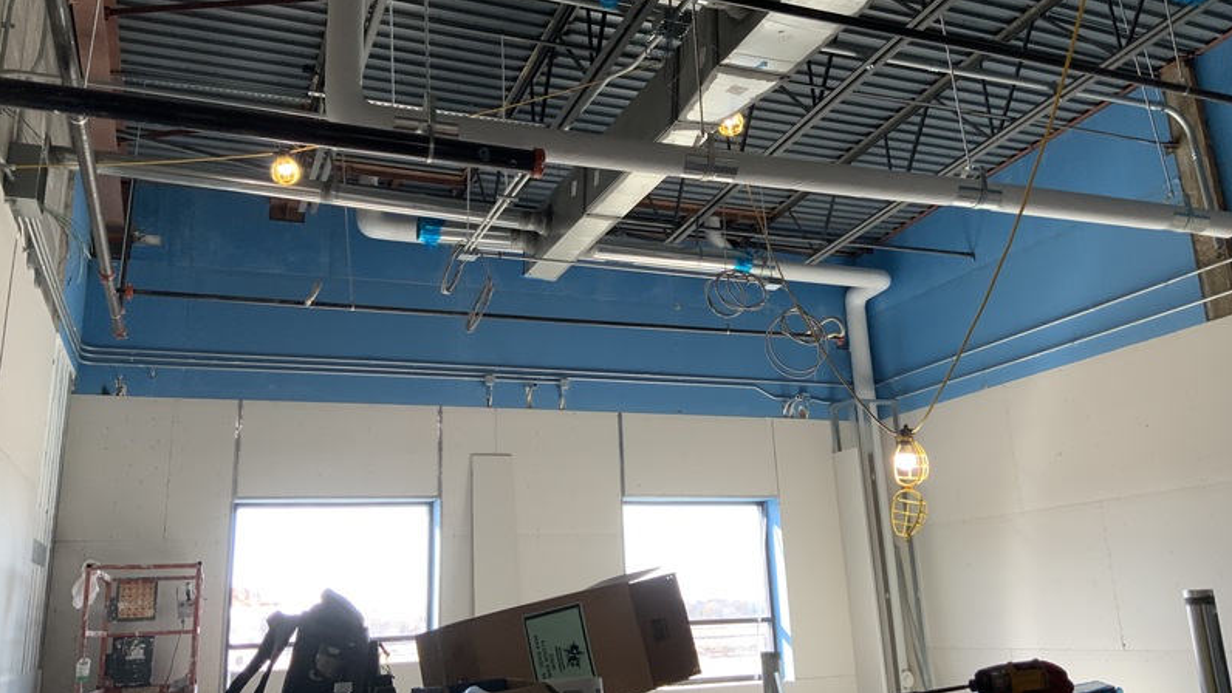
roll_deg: +3.8
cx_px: 621
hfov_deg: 61.0
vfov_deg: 36.7
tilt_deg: +15.8
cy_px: 313
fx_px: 1046
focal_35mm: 32
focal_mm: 3
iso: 50
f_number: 1.8
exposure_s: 1/60
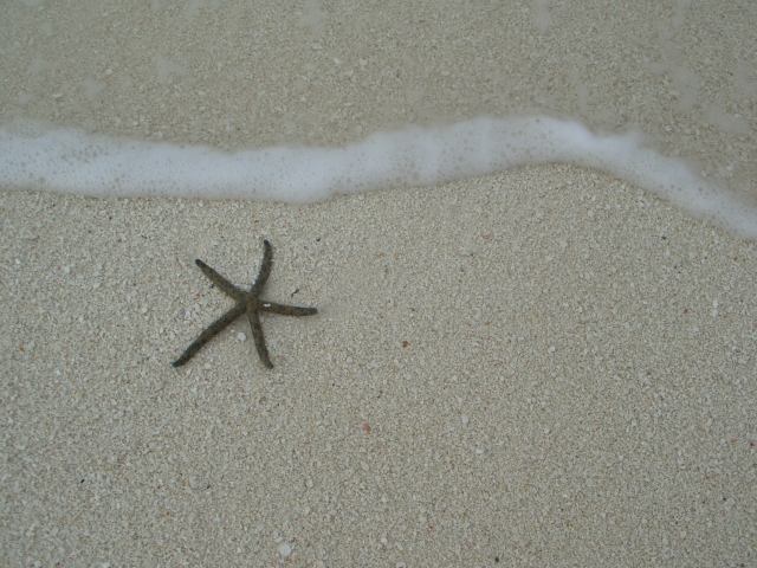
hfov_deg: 51.4
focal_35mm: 36
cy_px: 284
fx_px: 787
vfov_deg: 39.7
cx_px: 378
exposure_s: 1/500
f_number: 4.1
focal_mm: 7.81
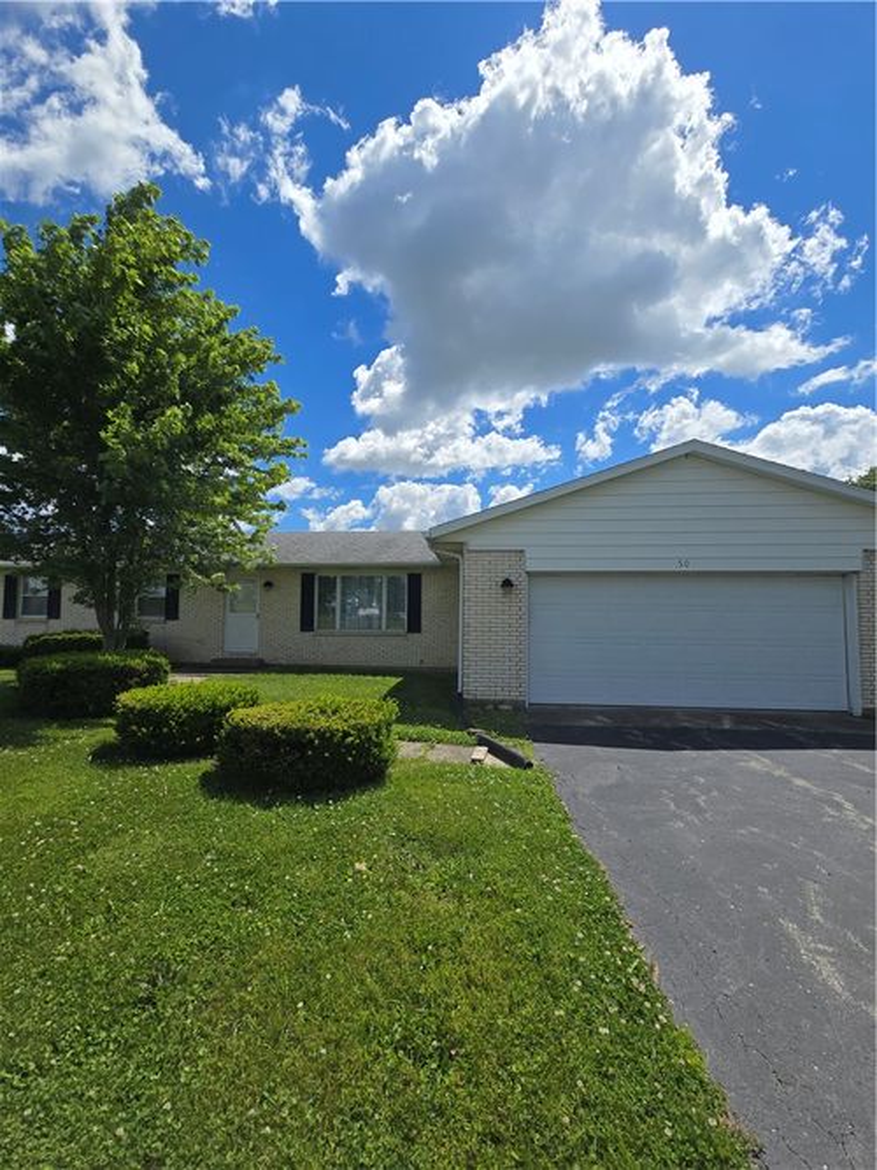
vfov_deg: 106.2
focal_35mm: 13
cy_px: 585
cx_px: 438
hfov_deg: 89.9
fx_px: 439
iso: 50
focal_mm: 2.2
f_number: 2.2
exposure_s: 1/3778
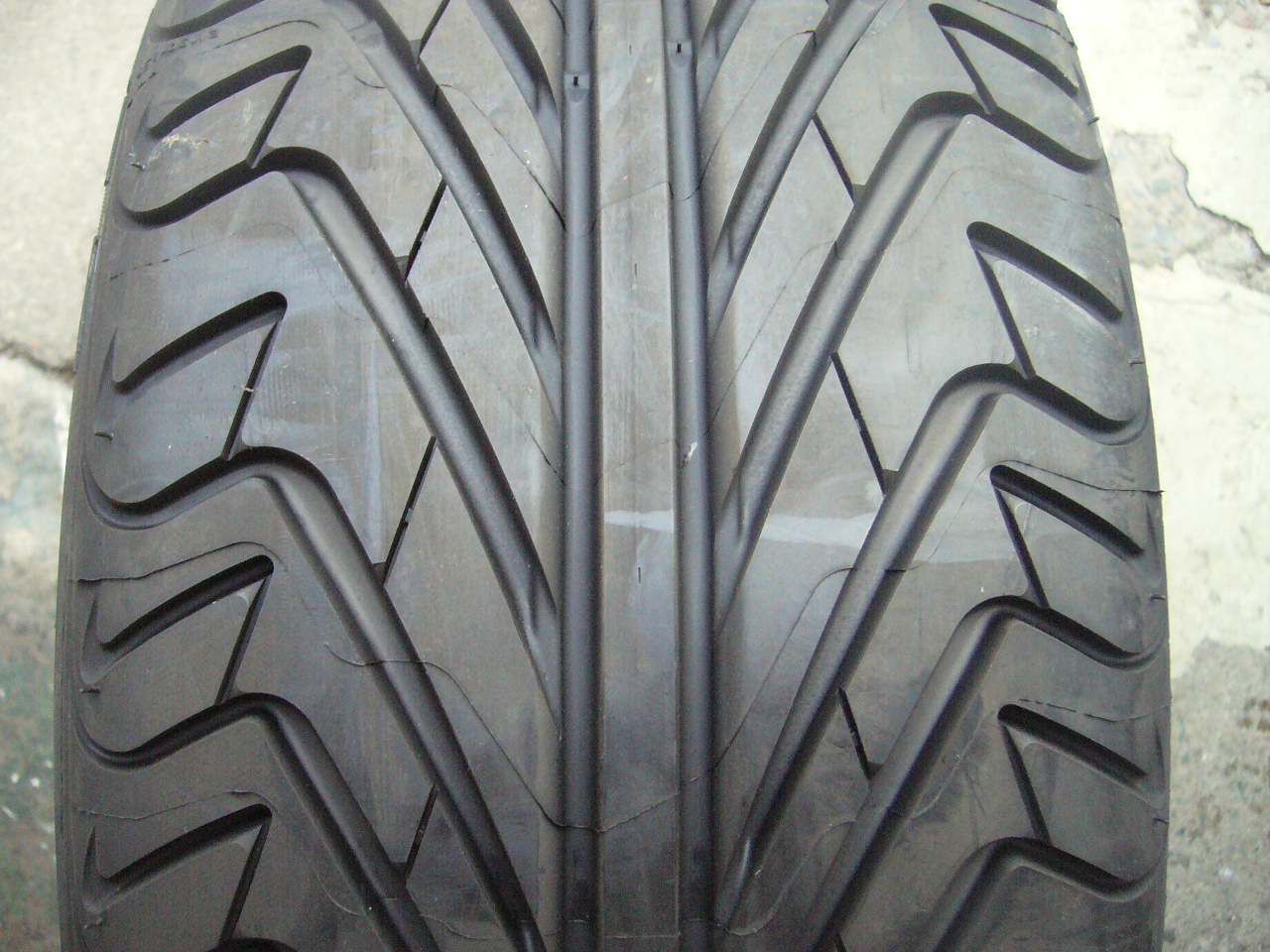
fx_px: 1284
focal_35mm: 35
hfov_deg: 52.6
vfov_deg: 40.7
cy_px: 476
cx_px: 635
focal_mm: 5.8
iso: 400
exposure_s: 1/60
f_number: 2.8
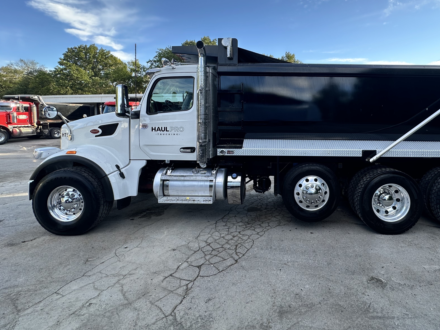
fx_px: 229
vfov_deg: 70.7
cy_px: 128
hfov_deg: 86.2
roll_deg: -0.4
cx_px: 273
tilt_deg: -2.3
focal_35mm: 18
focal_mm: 2.22
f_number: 2.2
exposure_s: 1/264
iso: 40
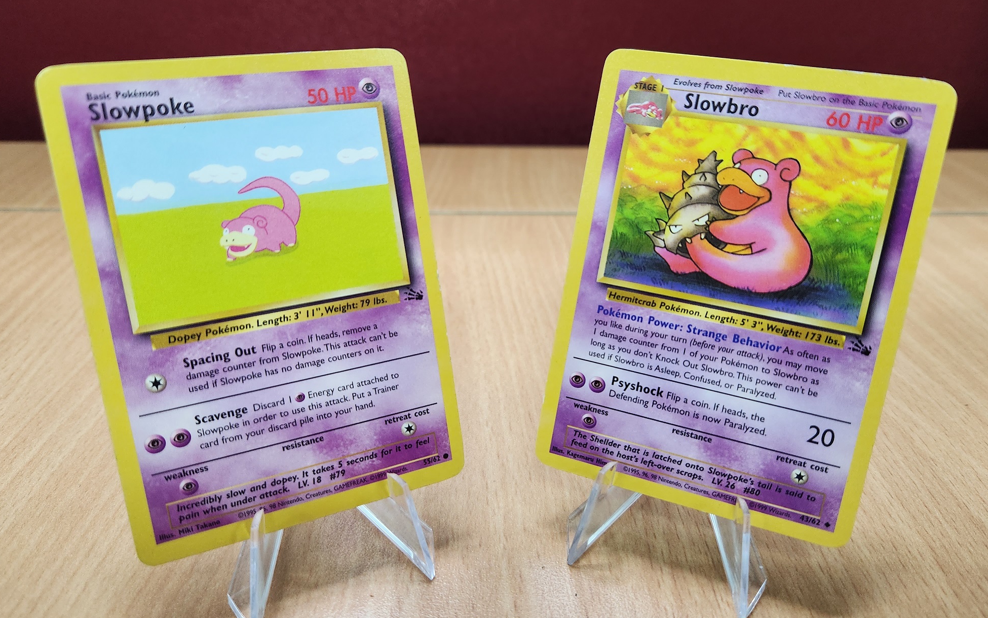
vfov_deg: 49.3
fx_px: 673
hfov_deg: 72.5
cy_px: 296
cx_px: 492
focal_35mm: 25
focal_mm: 5.4
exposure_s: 1/120
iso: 500
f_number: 1.8
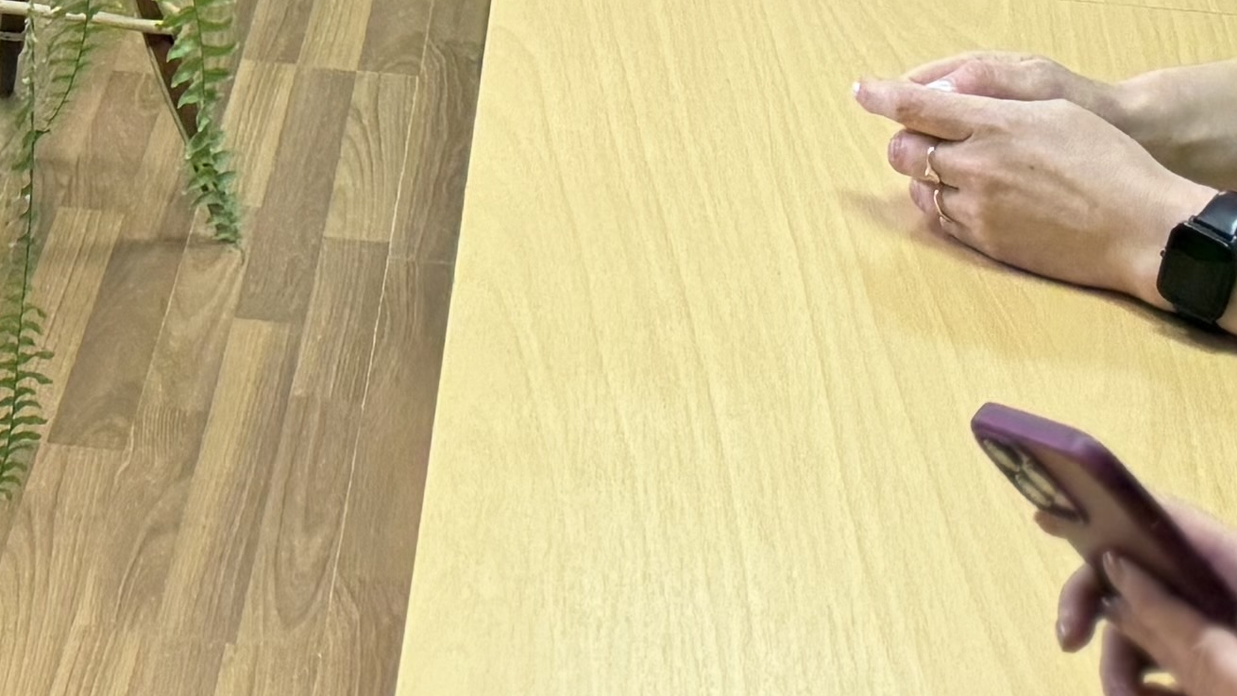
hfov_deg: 18.2
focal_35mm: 114
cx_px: -60
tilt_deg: -7.5
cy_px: -898
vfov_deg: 9.6
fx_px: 3739
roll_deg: -0.7
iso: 125
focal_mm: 6.76
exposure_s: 1/100
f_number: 1.78
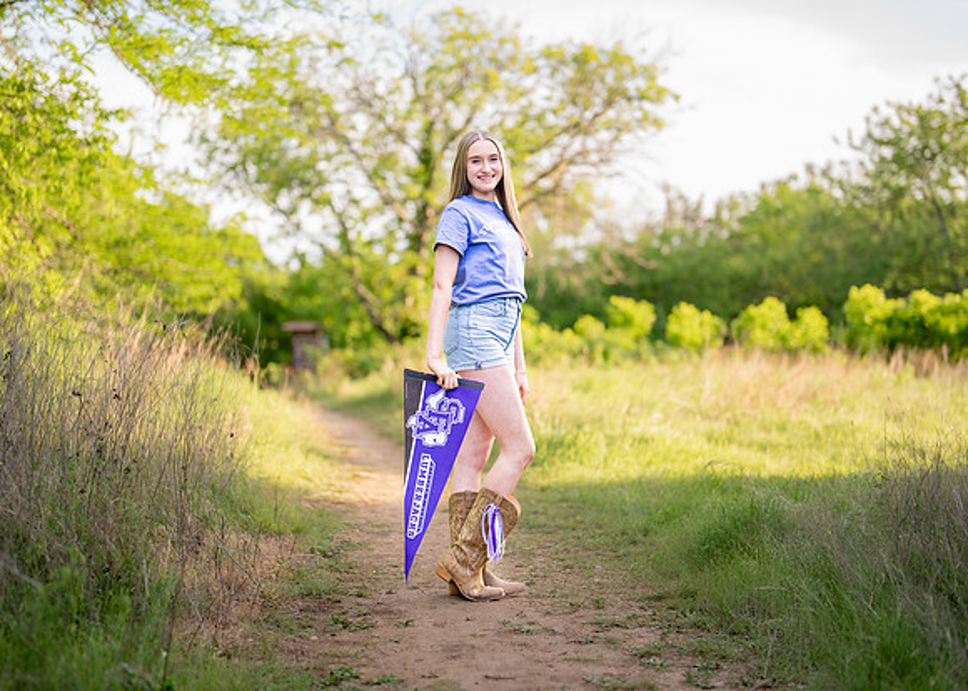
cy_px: 337
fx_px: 1672
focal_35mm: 61
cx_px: 473
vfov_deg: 23.4
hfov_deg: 32.3
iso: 200
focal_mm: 50
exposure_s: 1/1250
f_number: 1.2
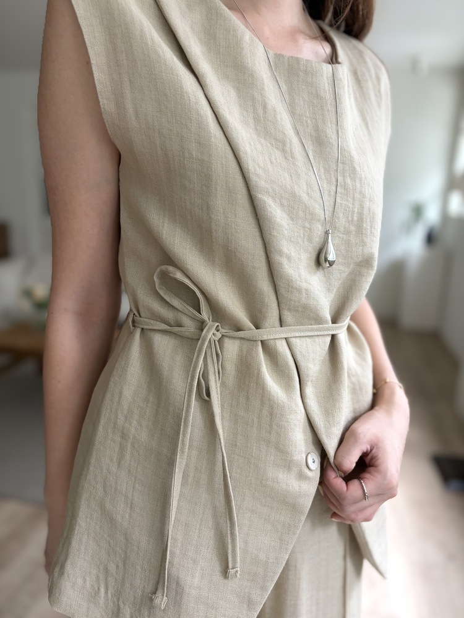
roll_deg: -2.7
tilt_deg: -13.4
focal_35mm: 26
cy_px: 309
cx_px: 232
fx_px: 465
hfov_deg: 53.1
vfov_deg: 67.3
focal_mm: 5.96
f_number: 1.6
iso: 100
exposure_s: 1/122
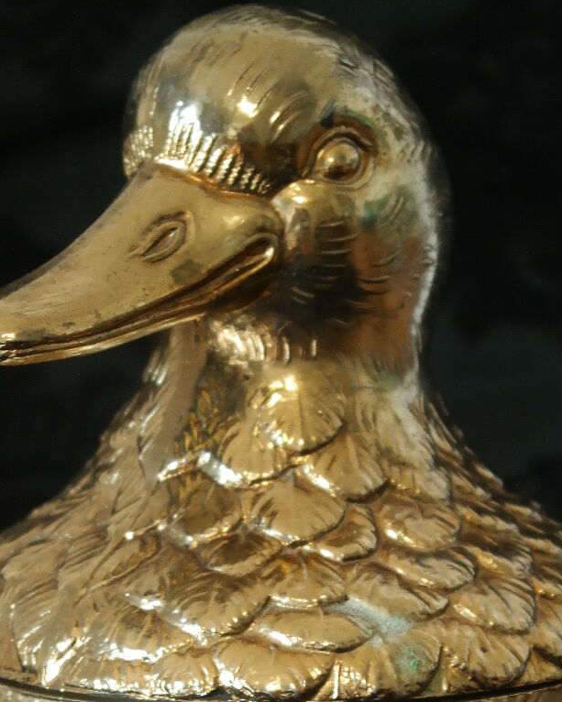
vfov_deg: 13.0
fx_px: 3035
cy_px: 761
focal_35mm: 146
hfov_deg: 10.6
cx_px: 263
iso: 800
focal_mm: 45
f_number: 5.6
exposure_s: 1/30
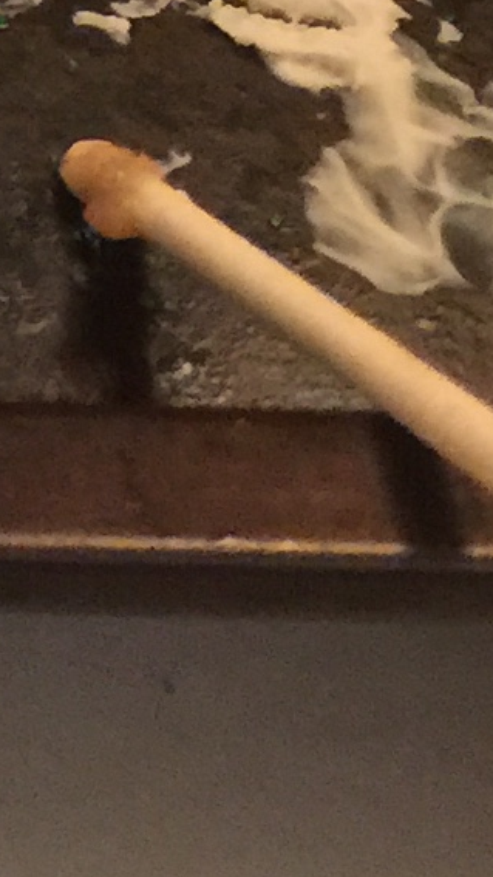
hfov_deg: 6.3
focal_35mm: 182
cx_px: -848
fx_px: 4229
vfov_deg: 9.7
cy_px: -1541
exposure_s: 1/10
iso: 125
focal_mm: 4.15
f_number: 2.2
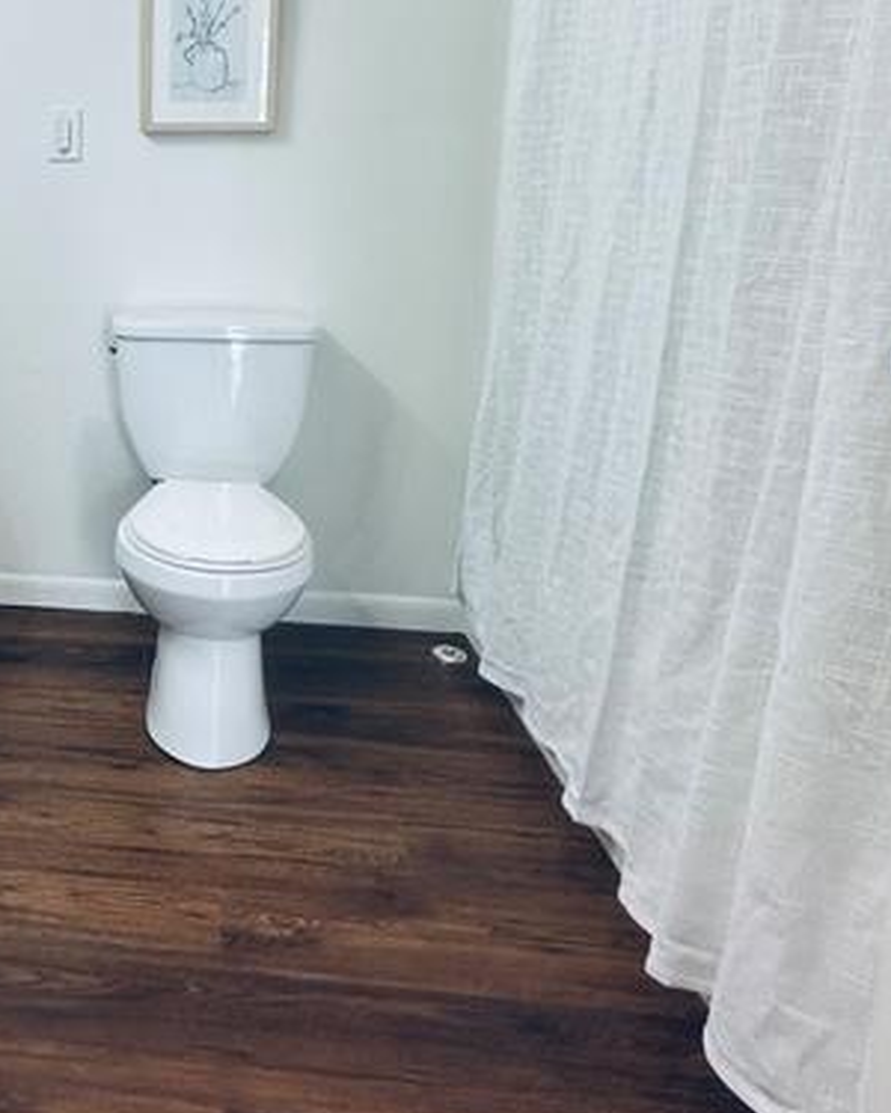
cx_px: 65
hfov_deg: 45.9
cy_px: 326
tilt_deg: -8.1
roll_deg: +0.4
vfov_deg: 59.9
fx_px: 923
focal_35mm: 28
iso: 200
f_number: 2.2
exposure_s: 1/120
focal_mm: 2.22
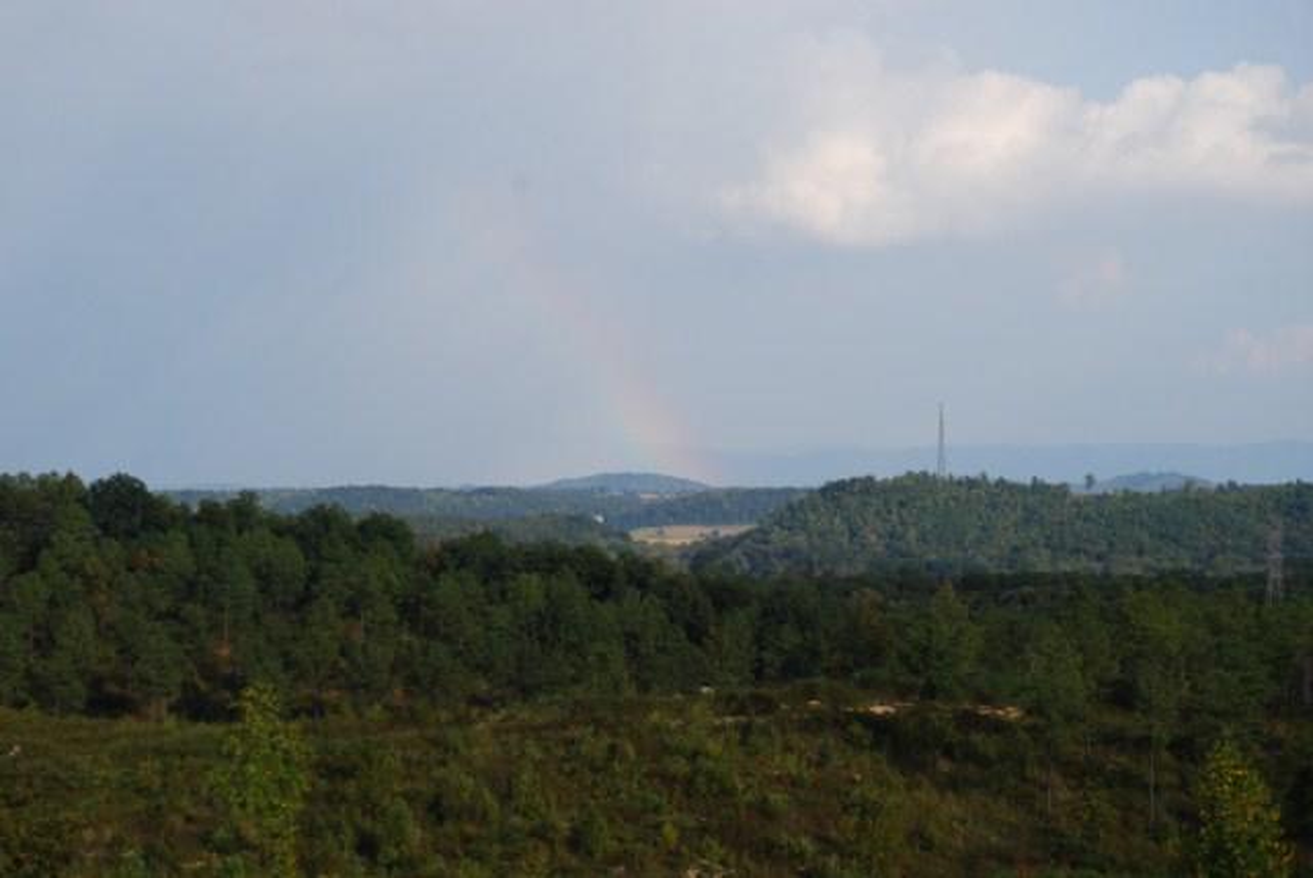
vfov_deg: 17.5
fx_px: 2847
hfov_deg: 26.0
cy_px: 439
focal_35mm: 78
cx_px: 656
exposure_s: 1/200
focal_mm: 52
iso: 100
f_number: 7.1
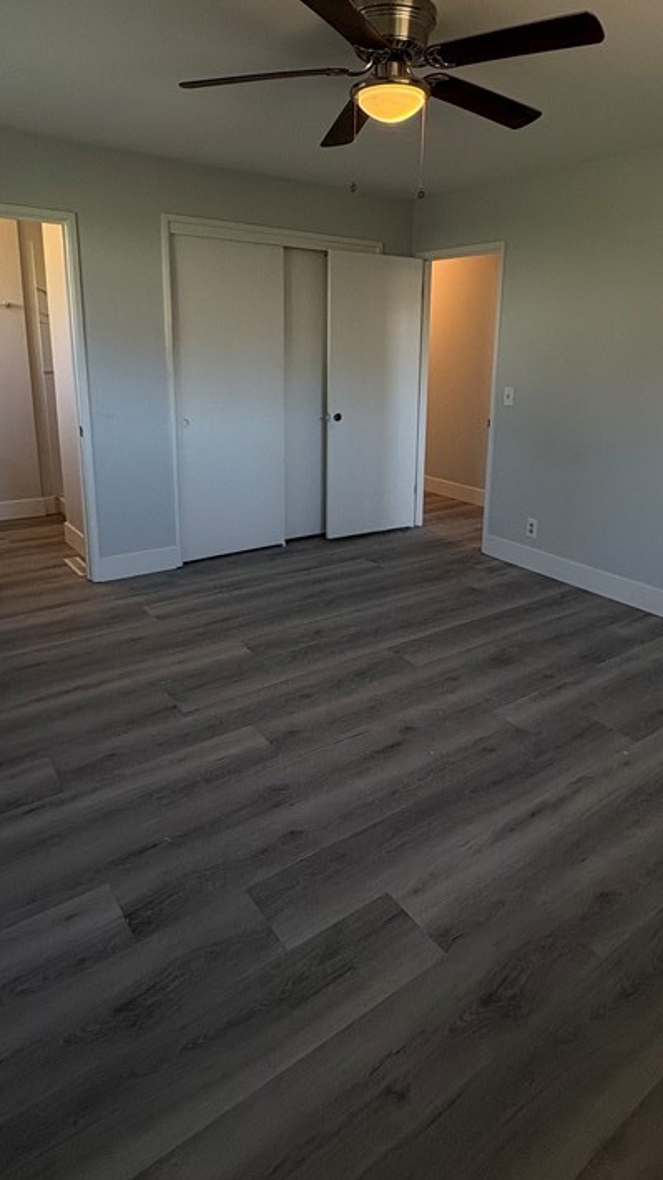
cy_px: 492
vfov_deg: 80.6
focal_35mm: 22
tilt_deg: -10.9
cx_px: 371
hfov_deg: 51.3
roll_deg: -1.3
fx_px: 688
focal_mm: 2.22
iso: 160
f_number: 2.2
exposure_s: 1/120
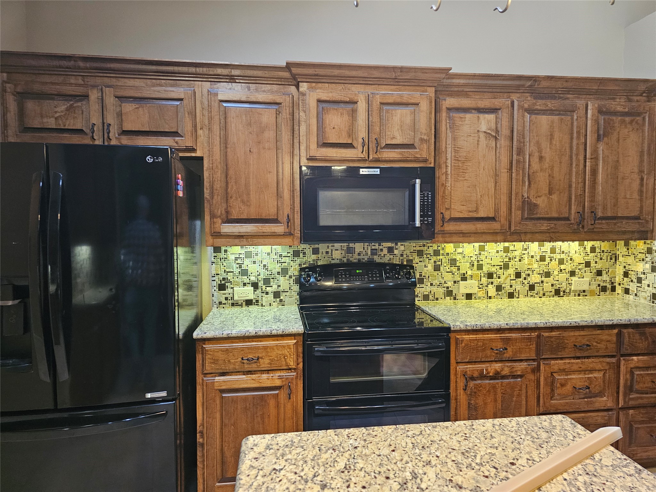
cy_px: 246
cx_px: 328
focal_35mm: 23
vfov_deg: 58.9
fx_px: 436
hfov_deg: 73.9
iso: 640
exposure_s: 1/43.9
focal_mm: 6.3
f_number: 1.7
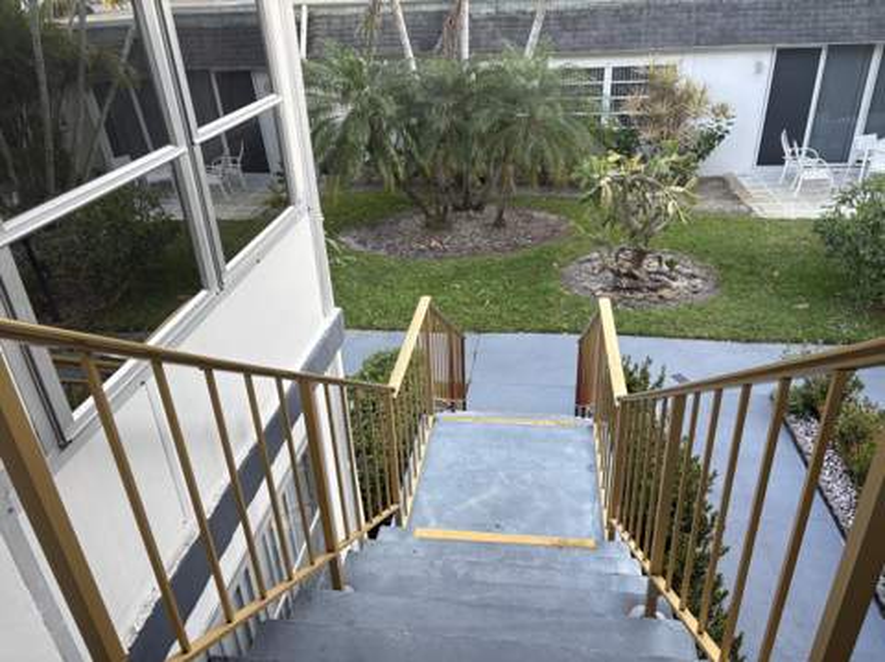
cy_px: 331
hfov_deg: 67.4
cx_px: 442
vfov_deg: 53.0
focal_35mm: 26
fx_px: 664
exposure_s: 1/122
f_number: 1.6
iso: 50
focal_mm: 5.96
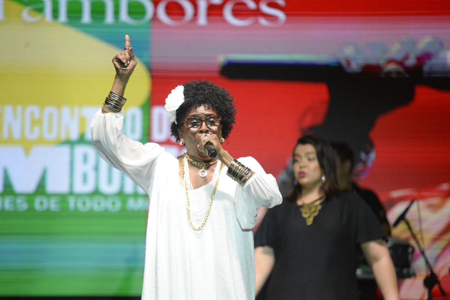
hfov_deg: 12.1
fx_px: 2125
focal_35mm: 170
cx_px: 225
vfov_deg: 8.1
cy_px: 150
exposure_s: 1/2500
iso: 6400
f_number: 3.2
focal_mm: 170
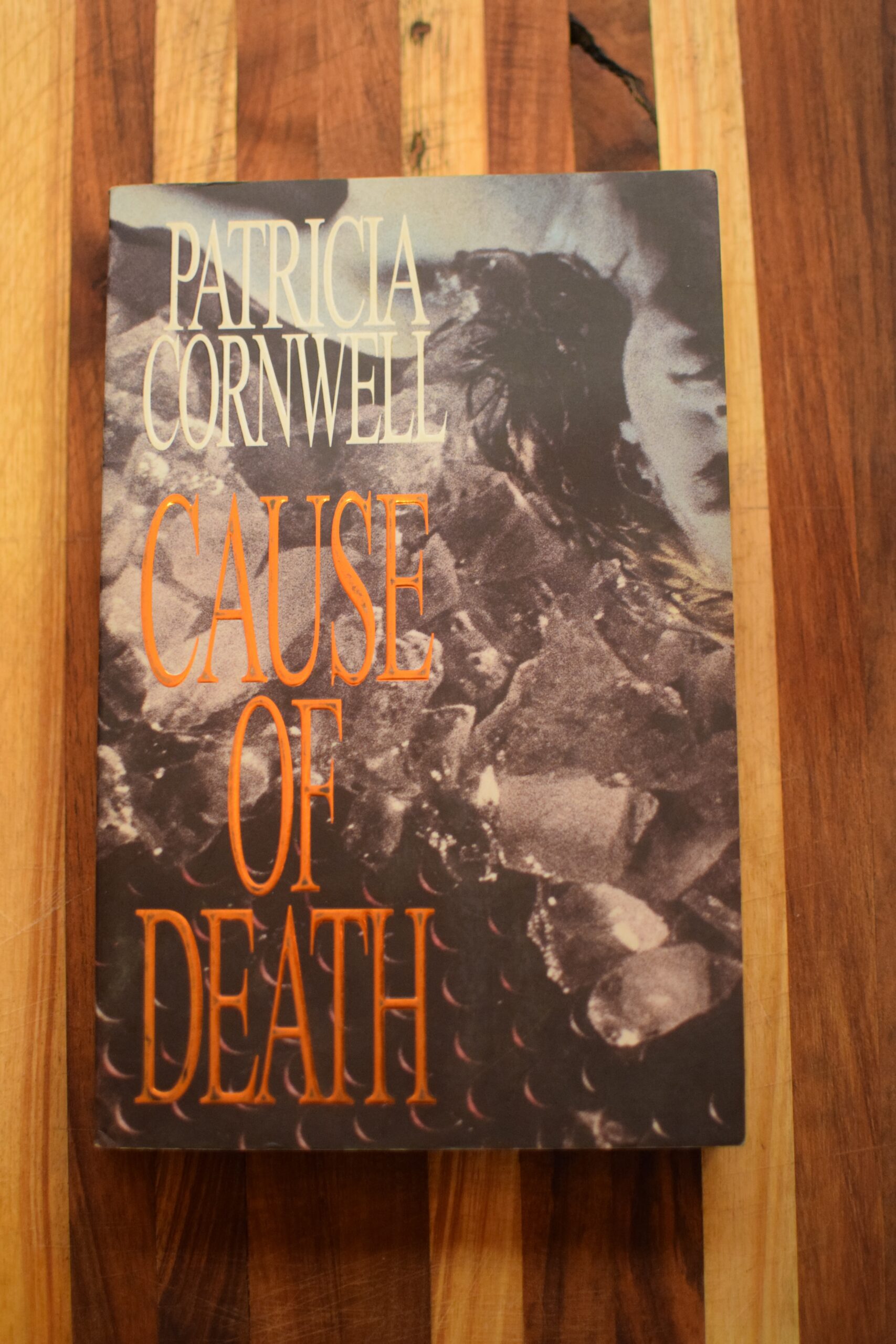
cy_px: 672
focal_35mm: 52
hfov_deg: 25.8
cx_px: 448
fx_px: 1960
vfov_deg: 37.8
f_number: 1.8
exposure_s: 1/60
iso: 2200
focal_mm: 35
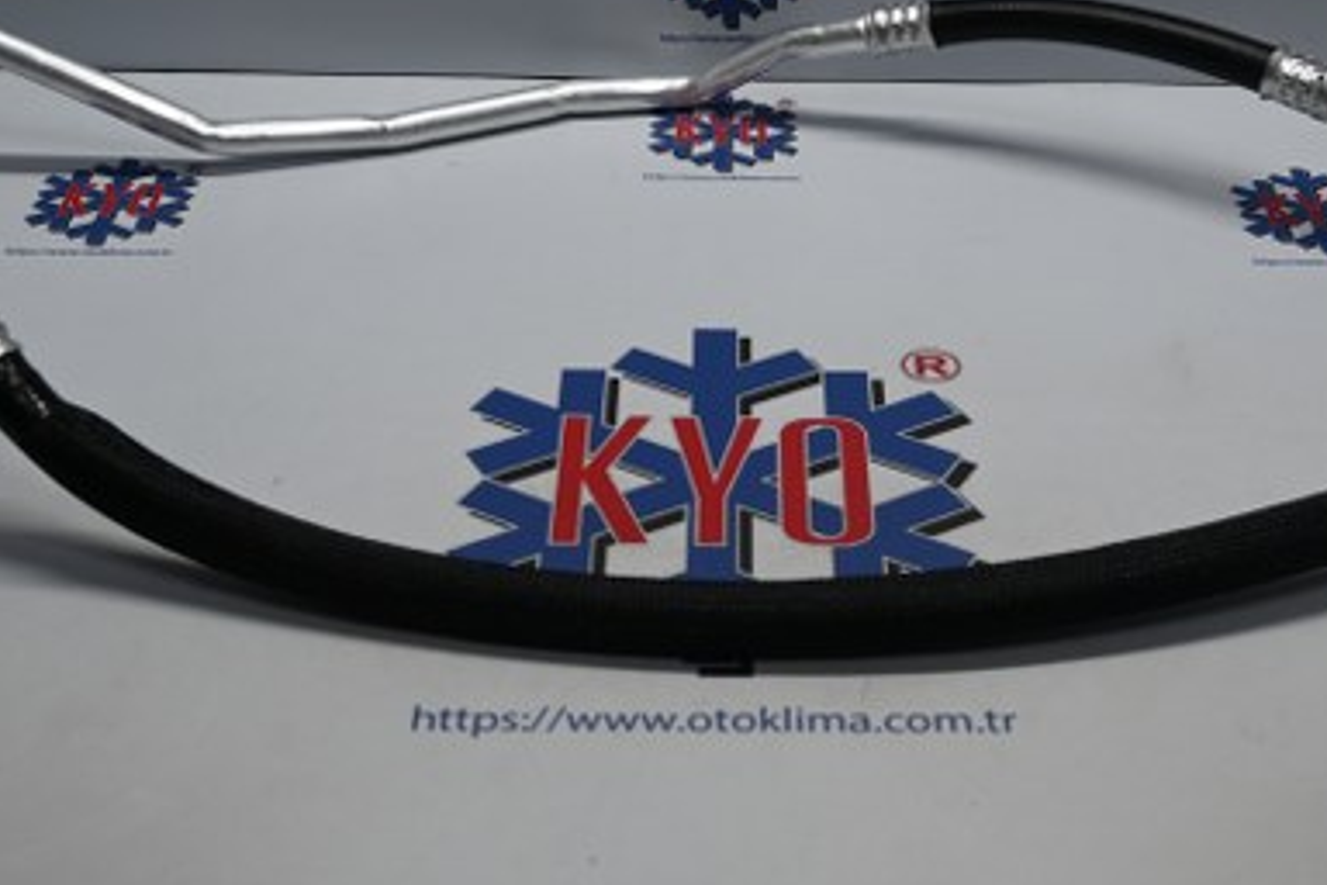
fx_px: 2248
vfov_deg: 22.0
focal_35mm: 61
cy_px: 197
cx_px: 757
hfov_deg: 32.8
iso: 140
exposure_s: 1/40
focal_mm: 26
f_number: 4.5
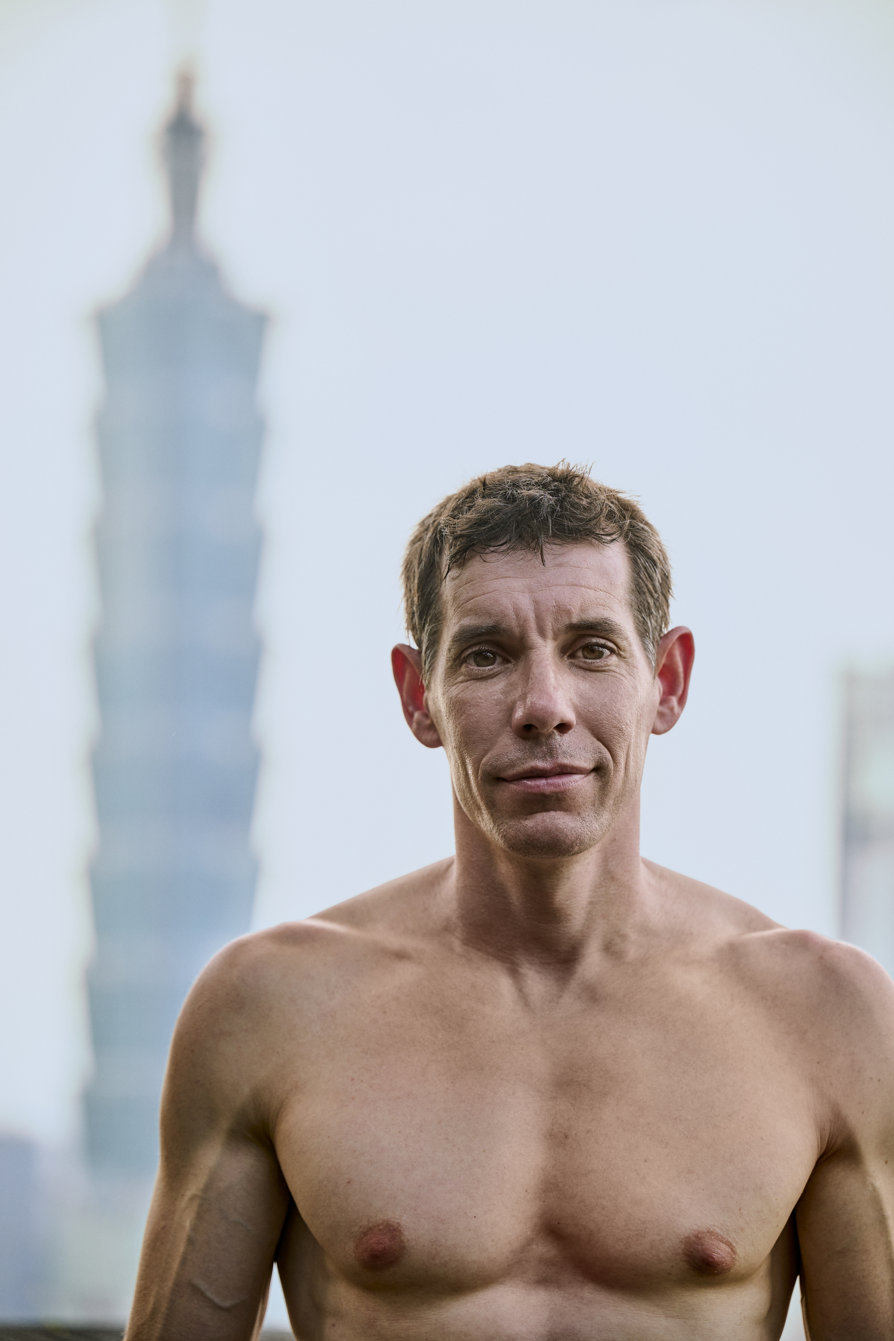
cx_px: 447
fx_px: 3911
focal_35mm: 105
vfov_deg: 19.5
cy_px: 670
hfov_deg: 13.0
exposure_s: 1/320
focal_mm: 105
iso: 80
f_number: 2.8
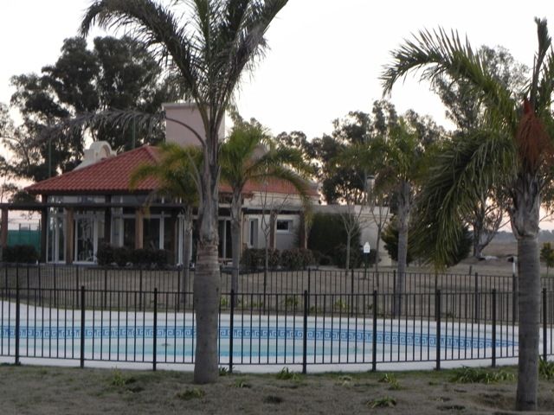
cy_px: 208
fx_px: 1520
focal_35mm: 95
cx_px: 277
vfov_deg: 15.6
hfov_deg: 20.7
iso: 221
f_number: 4
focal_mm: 16.9
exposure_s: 1/30
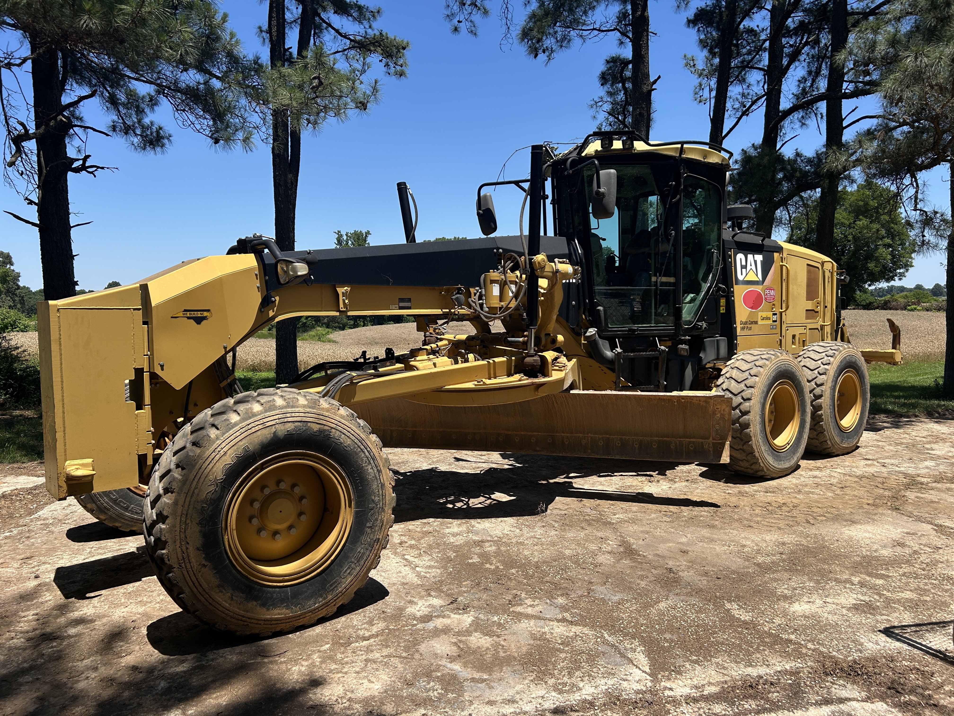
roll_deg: +0.3
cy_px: 358
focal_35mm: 26
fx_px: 717
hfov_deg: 67.3
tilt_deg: -4.4
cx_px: 477
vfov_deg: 53.1
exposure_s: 1/3077
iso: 50
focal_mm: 5.7
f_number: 1.5
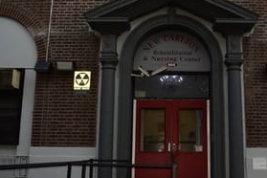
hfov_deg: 44.9
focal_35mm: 43
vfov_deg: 31.2
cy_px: 93
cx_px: 172
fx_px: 319
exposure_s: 1/160
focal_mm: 20
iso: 200
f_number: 5
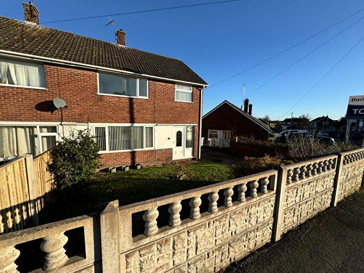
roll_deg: -0.7
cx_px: 182
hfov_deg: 102.1
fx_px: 147
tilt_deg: -6.5
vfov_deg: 85.7
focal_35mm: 14
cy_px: 136
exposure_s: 1/1477
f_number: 2.2
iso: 40
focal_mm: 2.22
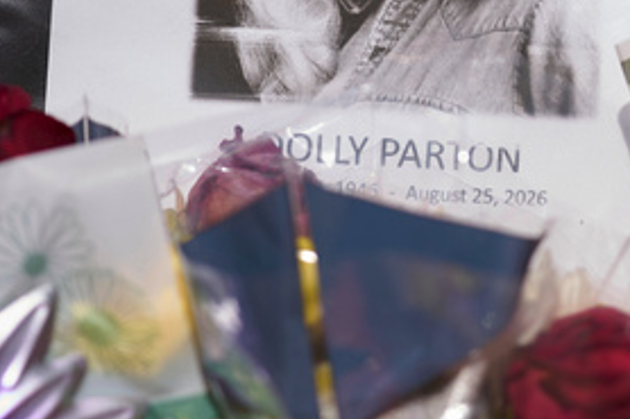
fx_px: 8709
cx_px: 530
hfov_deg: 4.1
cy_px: -159
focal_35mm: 498
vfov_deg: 2.8
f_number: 1.8
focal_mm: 135
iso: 50
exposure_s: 1/4000
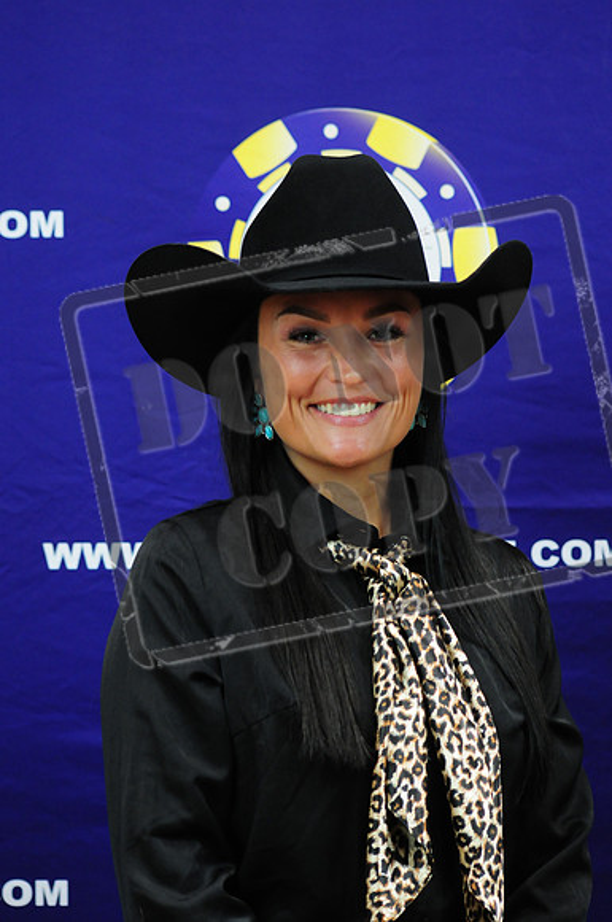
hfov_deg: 13.0
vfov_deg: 19.5
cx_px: 306
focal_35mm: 105
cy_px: 461
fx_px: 2685
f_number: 4
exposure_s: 1/125
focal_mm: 70
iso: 1250
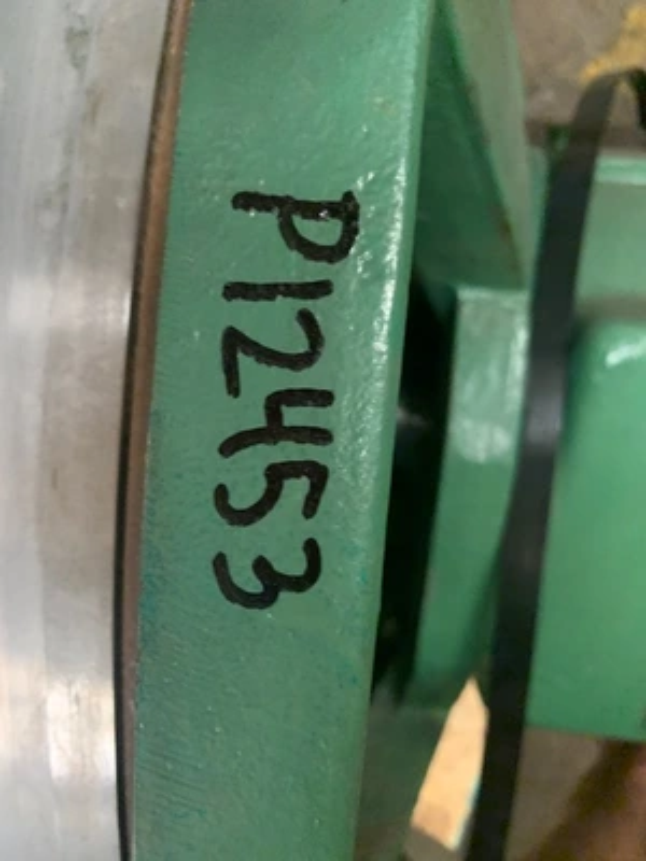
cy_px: 430
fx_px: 647
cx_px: 323
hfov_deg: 53.1
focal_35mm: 26
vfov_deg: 67.3
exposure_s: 1/30
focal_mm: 4.25
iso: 640
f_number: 1.8
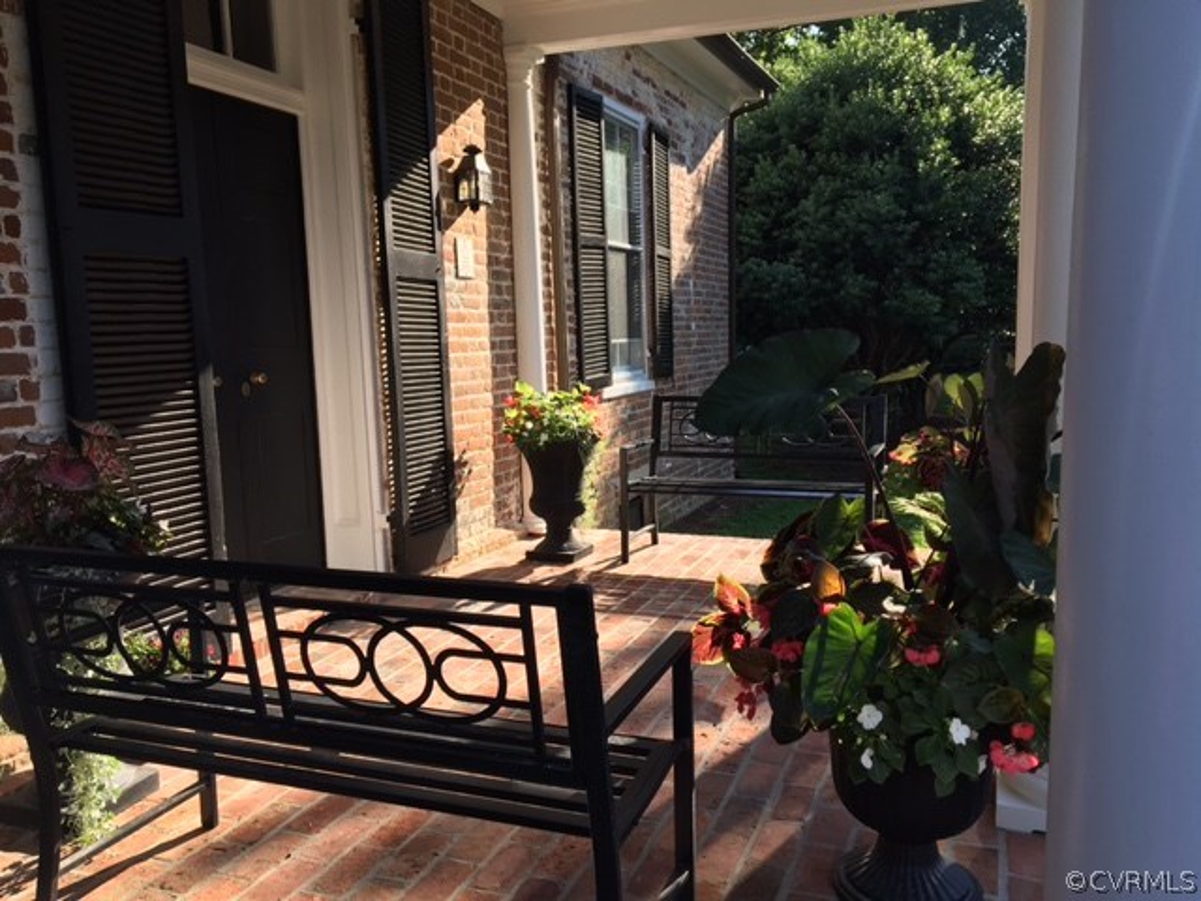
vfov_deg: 48.2
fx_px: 1006
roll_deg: +2.2
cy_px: 450
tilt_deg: -6.5
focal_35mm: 29
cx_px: 600
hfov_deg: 61.7
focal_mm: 4.15
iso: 25
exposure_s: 1/413
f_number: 2.2
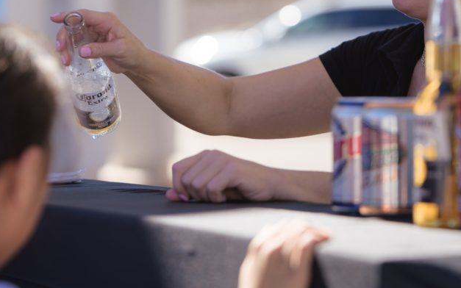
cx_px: 190
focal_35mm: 193
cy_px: 58
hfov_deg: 10.9
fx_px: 2425
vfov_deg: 6.8
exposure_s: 1/1250
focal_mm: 116
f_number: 3.5
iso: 110
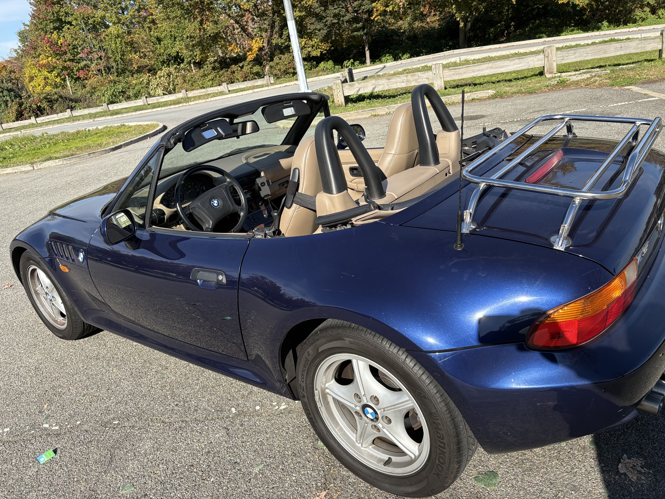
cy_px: 250
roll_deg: +11.2
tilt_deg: -20.3
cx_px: 332
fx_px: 499
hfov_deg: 67.3
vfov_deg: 53.1
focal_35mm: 26
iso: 50
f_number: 1.6
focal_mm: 5.96
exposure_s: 1/1901
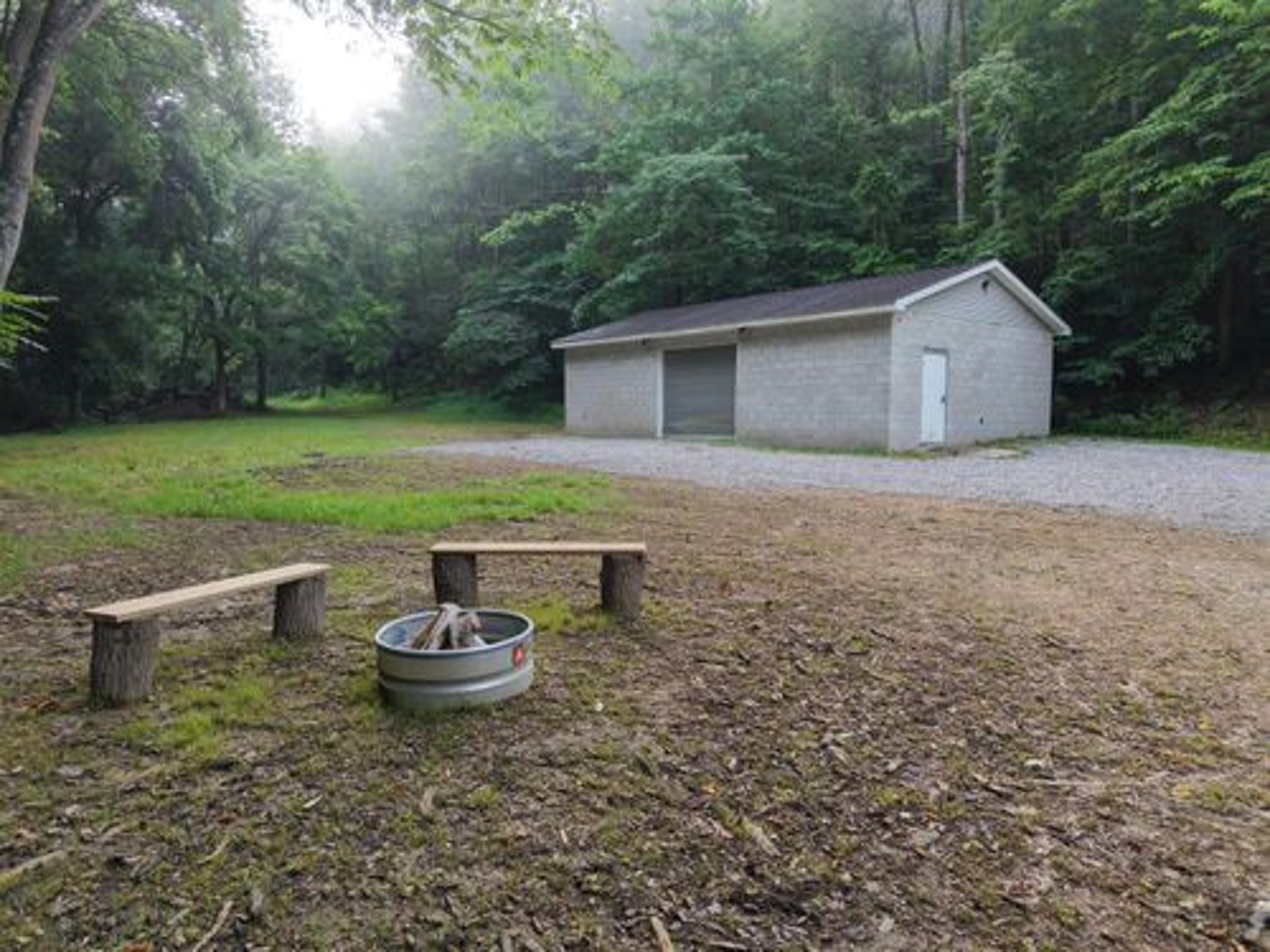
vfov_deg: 56.8
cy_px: 476
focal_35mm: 24
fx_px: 881
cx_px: 635
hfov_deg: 71.6
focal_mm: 8.67
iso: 100
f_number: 1.8
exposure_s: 1/125
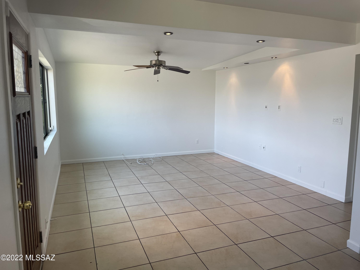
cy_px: 135
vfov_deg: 53.1
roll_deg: +0.3
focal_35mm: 26
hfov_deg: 67.3
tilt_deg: -7.0
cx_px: 180
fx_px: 270
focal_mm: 4.2
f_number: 1.6
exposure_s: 1/121
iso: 50
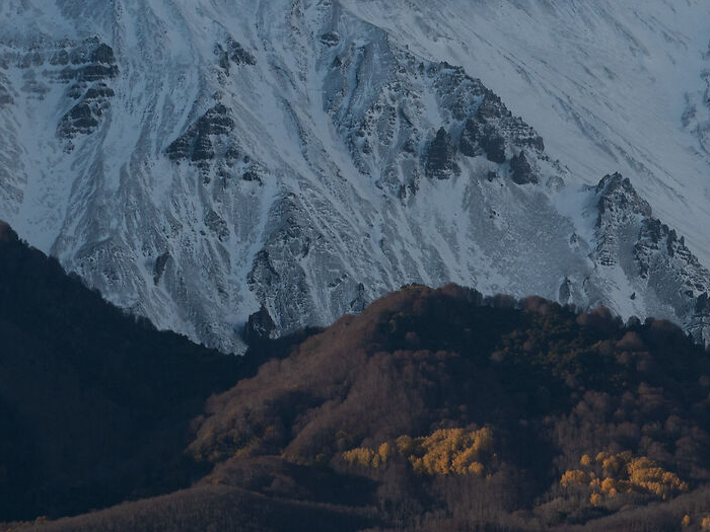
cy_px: -203
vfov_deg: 2.3
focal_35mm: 660
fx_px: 13537
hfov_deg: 3.0
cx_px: 656
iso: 100
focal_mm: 200
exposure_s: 1/200
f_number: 8
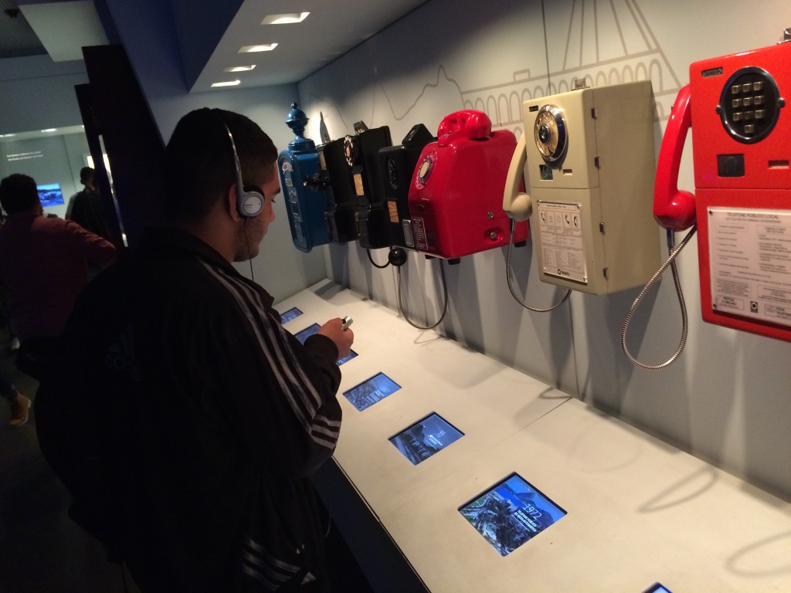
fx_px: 663
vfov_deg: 48.2
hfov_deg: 61.7
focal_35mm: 29
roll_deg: +8.9
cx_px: 396
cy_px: 296
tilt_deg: -12.2
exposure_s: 1/30
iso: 250
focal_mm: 4.15
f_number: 2.2
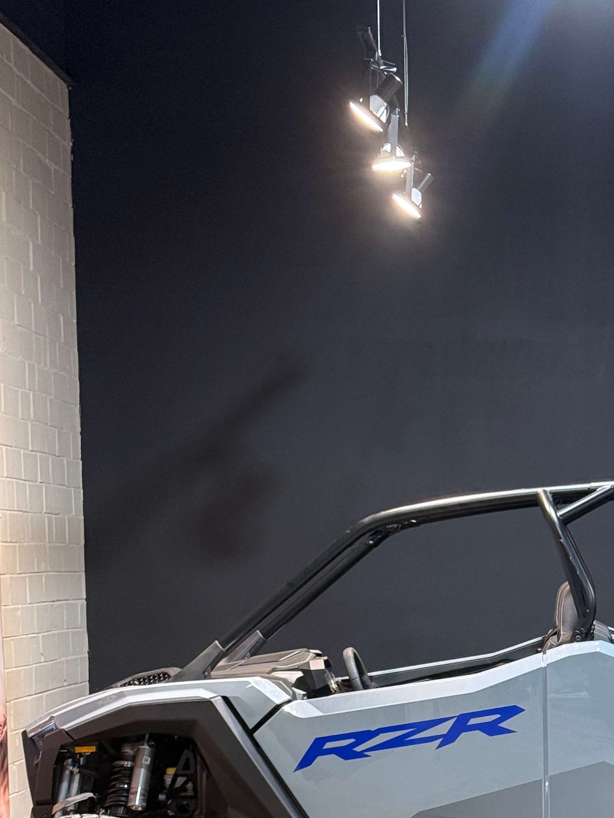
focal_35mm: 95
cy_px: 764
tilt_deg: -5.4
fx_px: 2247
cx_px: 552
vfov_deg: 20.2
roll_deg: -0.4
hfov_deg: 15.4
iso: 125
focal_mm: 6.76
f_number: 1.78
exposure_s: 1/60
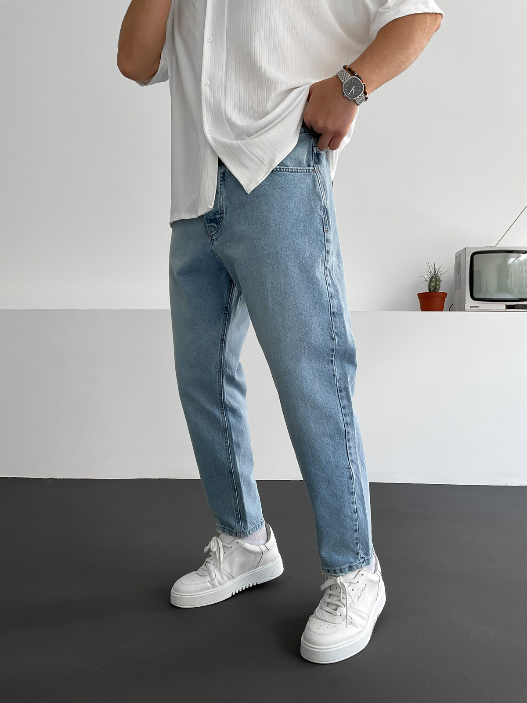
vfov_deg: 61.7
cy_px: 352
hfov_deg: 48.2
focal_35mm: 29
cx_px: 264
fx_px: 589
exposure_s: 1/120
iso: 32
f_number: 1.8
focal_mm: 3
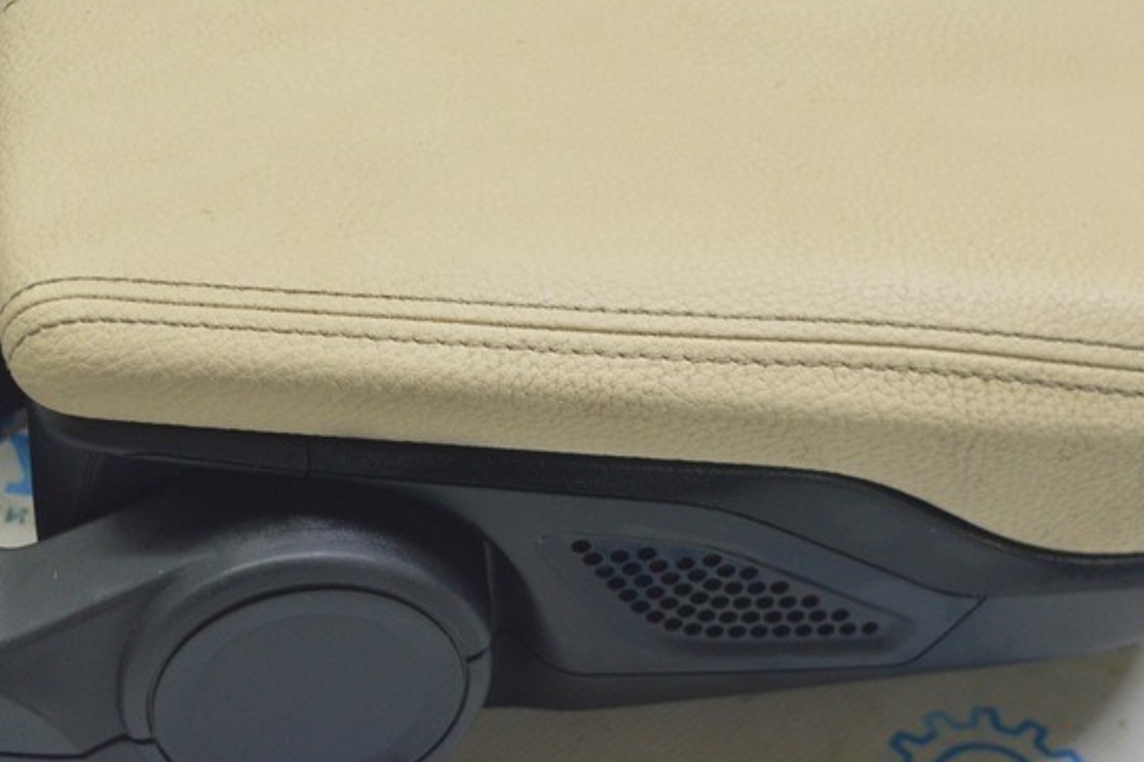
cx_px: 469
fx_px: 2700
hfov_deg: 23.9
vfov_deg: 16.1
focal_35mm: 85
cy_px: 389
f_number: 5.6
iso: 400
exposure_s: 1/20
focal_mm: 30
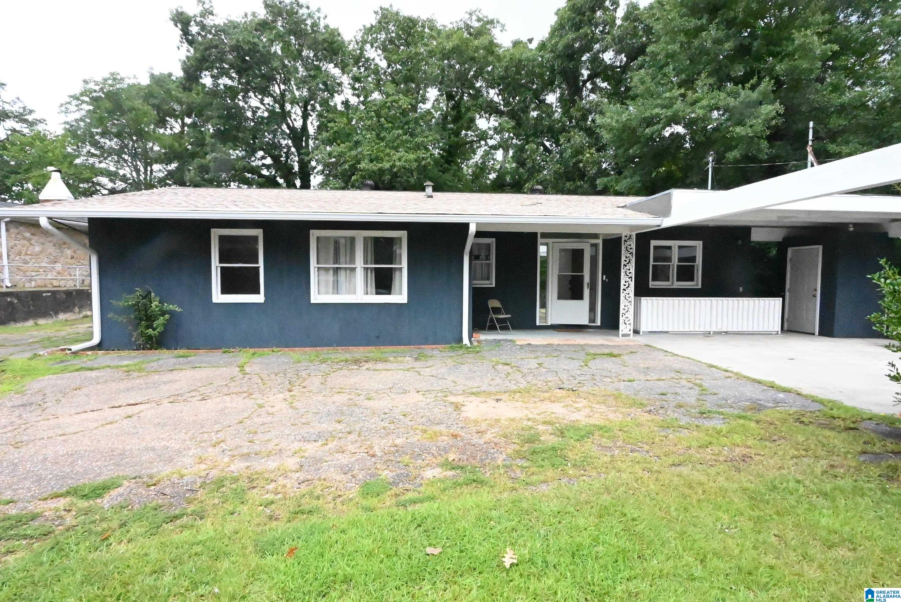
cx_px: 450
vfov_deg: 67.5
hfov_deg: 90.0
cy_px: 301
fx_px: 451
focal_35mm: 18
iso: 25600
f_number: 16
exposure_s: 1/2500
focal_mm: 12
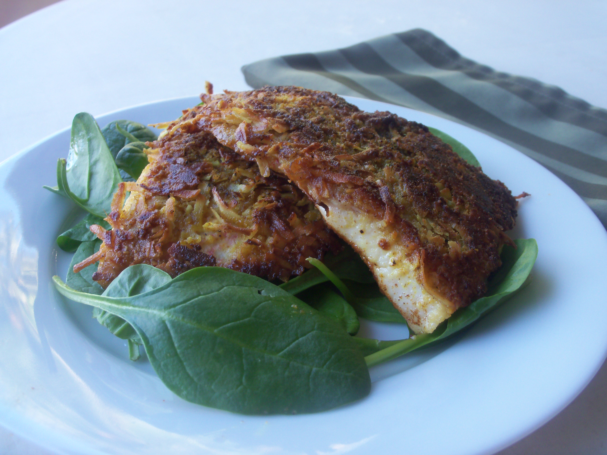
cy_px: 228
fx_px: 614
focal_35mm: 35
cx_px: 304
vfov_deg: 40.7
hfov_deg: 52.6
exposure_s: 1/30
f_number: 3
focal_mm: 6.3
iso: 64
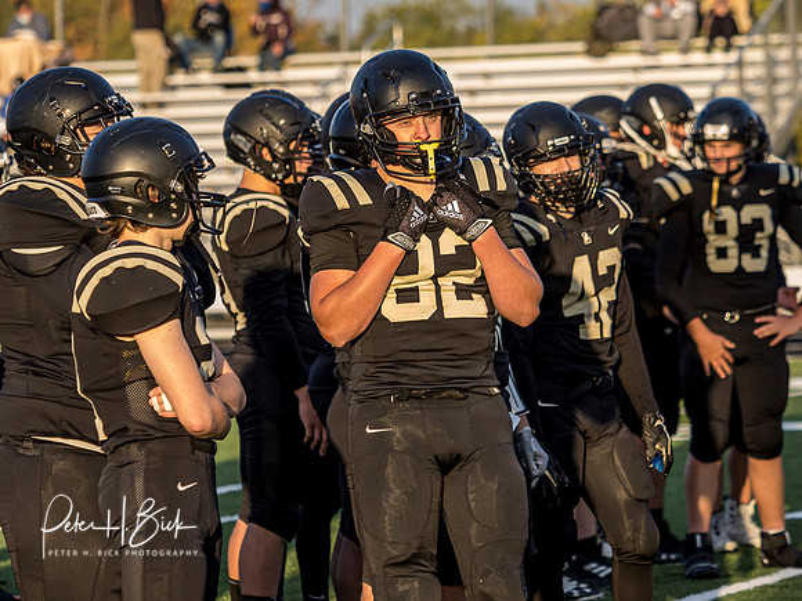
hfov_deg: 8.3
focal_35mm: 240
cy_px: 220
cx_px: 421
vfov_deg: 6.2
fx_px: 5557
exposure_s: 1/640
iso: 125
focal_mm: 90
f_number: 2.8
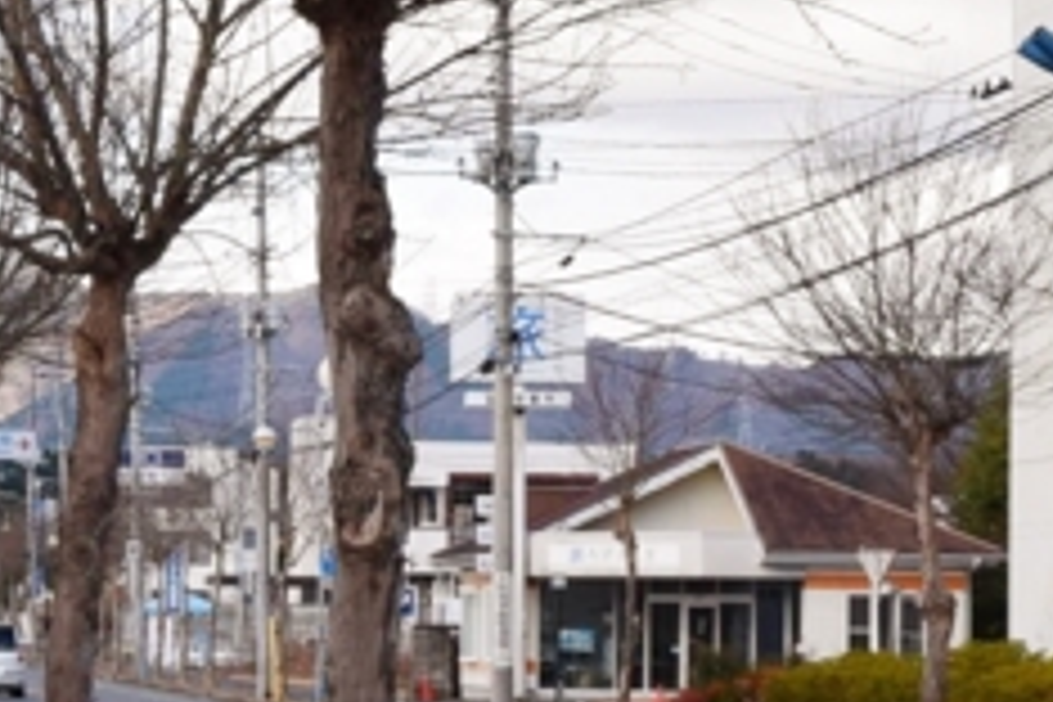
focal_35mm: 164
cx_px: -742
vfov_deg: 8.4
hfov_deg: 11.7
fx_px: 4802
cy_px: 500
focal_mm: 25
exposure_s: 1/320
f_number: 10
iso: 400
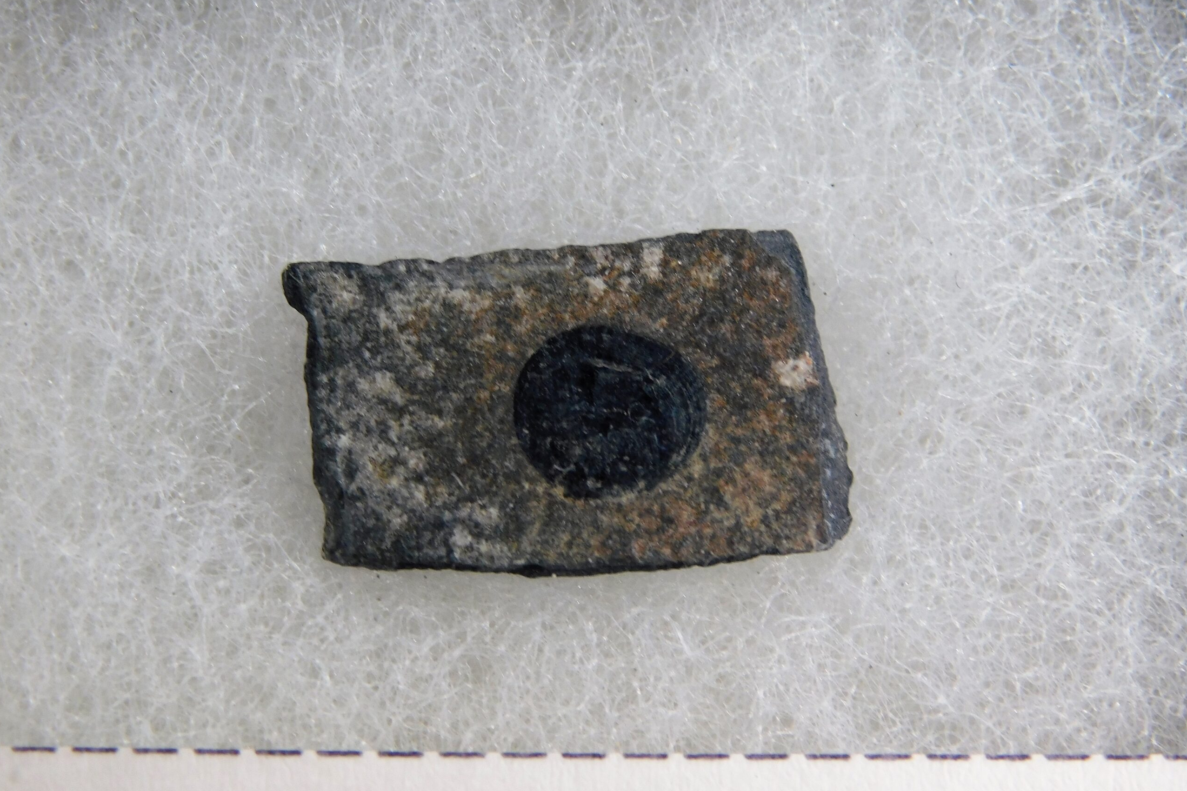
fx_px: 3956
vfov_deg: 11.4
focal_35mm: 120
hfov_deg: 17.1
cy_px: 429
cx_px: 593
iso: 125
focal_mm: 20.3
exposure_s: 1/200
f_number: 4.8
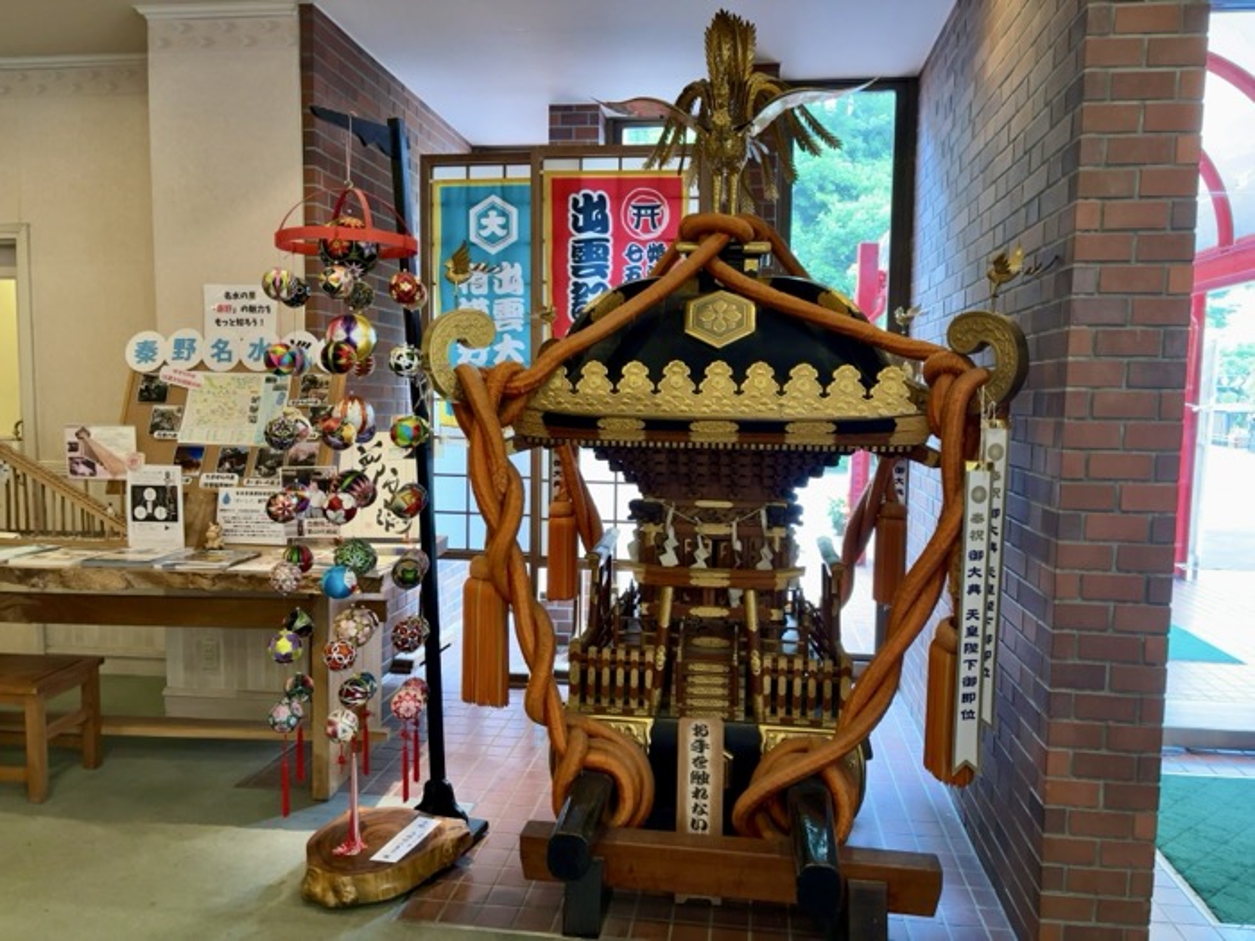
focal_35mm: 26
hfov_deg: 67.3
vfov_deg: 53.1
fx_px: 943
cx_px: 628
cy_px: 470
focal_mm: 5.96
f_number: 1.6
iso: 250
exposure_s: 1/50
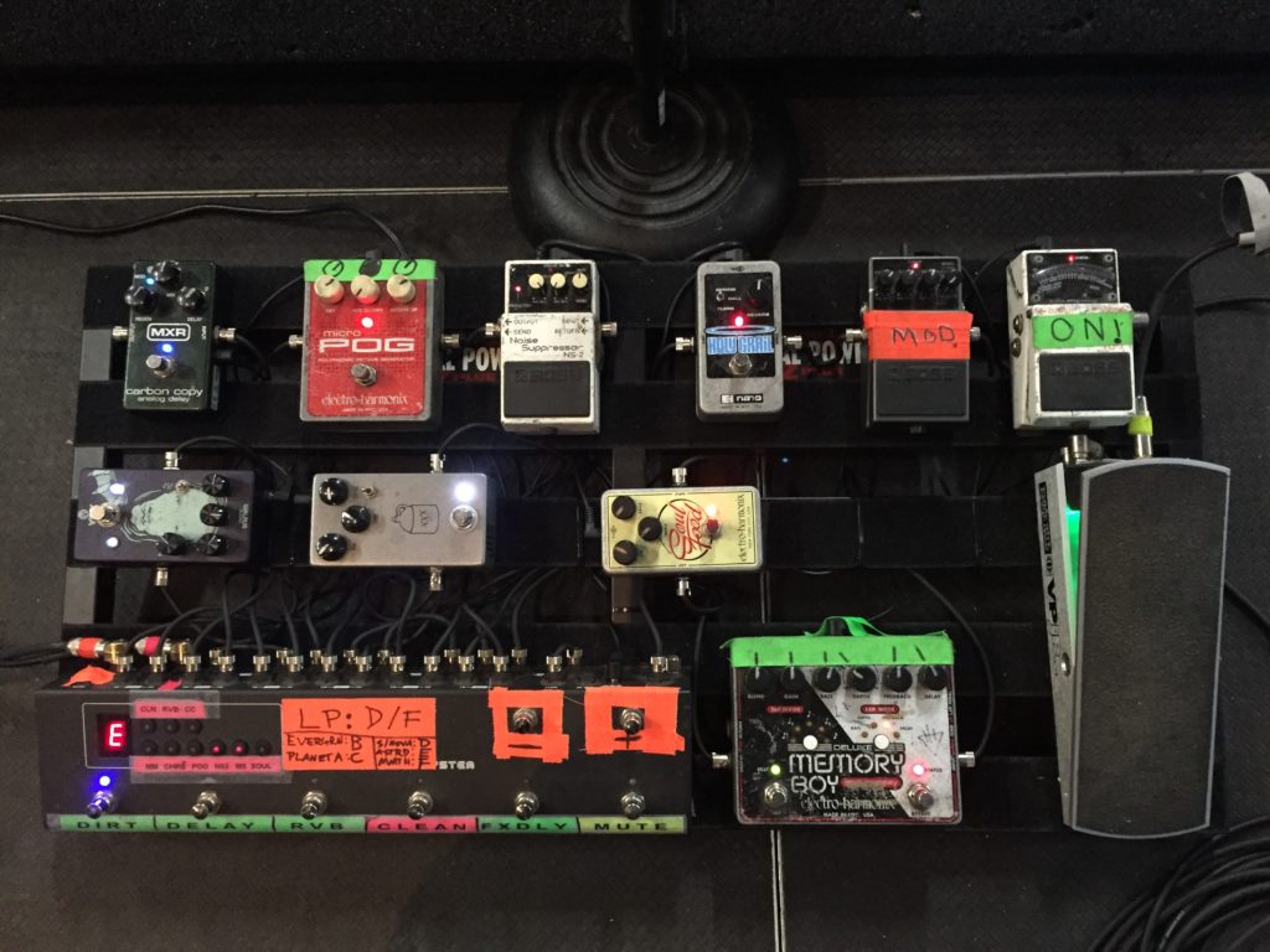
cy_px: 476
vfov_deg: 48.2
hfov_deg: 61.7
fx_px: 1064
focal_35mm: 29
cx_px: 635
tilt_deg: -73.4
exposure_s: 1/15
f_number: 2.2
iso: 320
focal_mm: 4.15
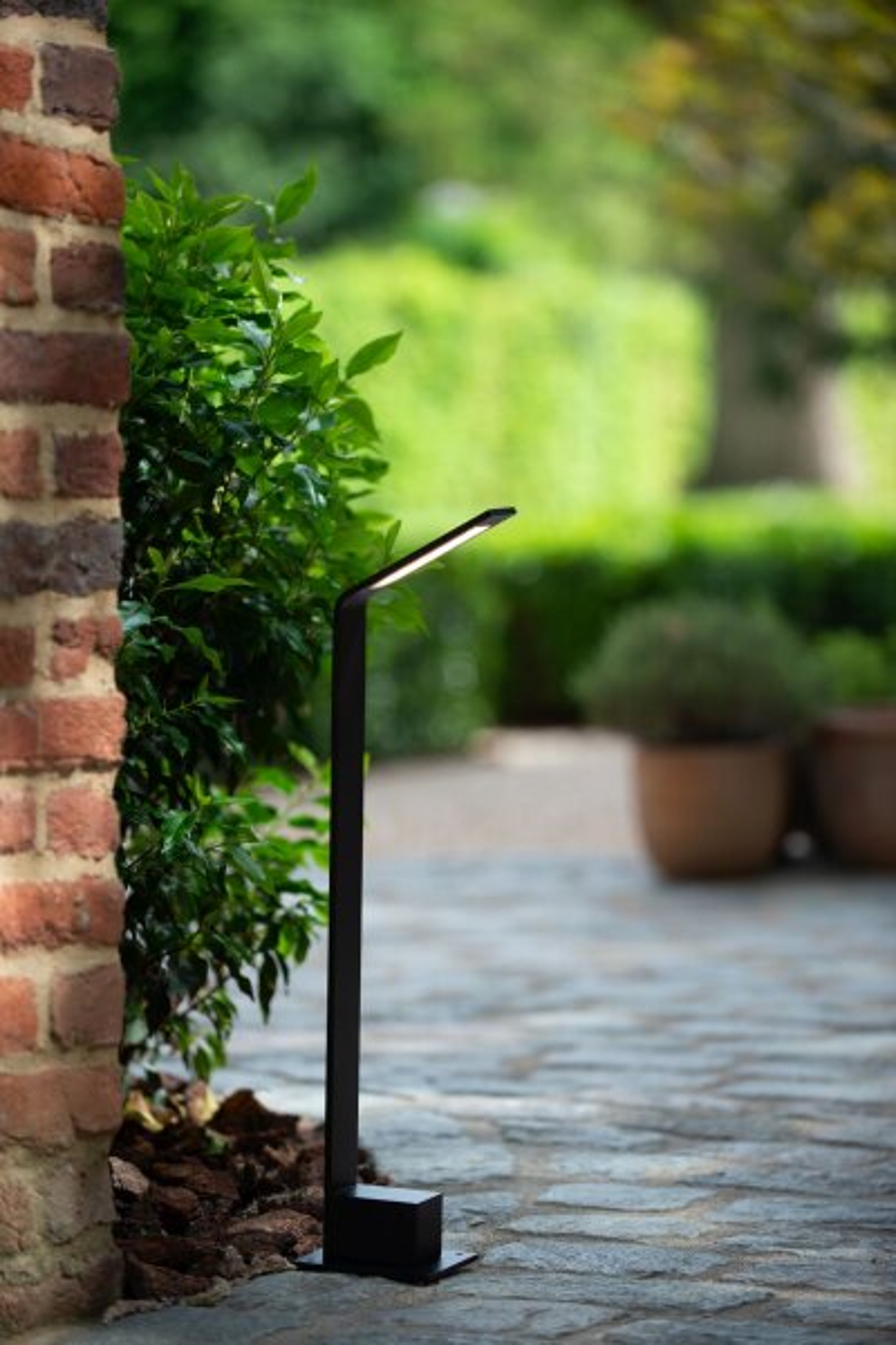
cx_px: 448
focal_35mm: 120
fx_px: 4480
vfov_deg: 17.1
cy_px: 672
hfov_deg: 11.4
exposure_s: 1/1000
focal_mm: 120
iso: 200
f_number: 3.2
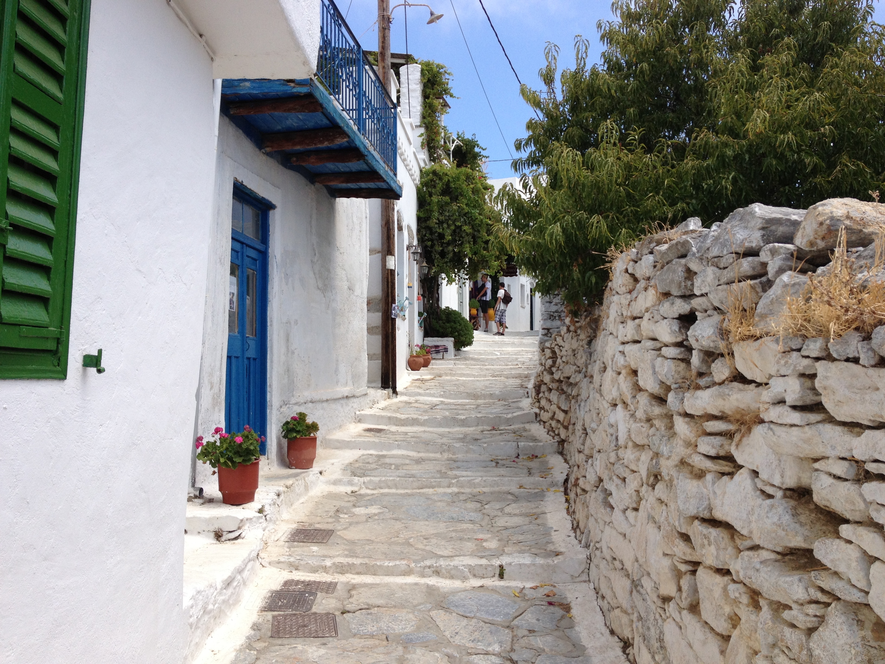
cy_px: 332
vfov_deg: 40.7
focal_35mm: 35
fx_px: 895
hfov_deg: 52.6
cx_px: 442
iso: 50
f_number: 2.4
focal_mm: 4.28
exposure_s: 1/1453
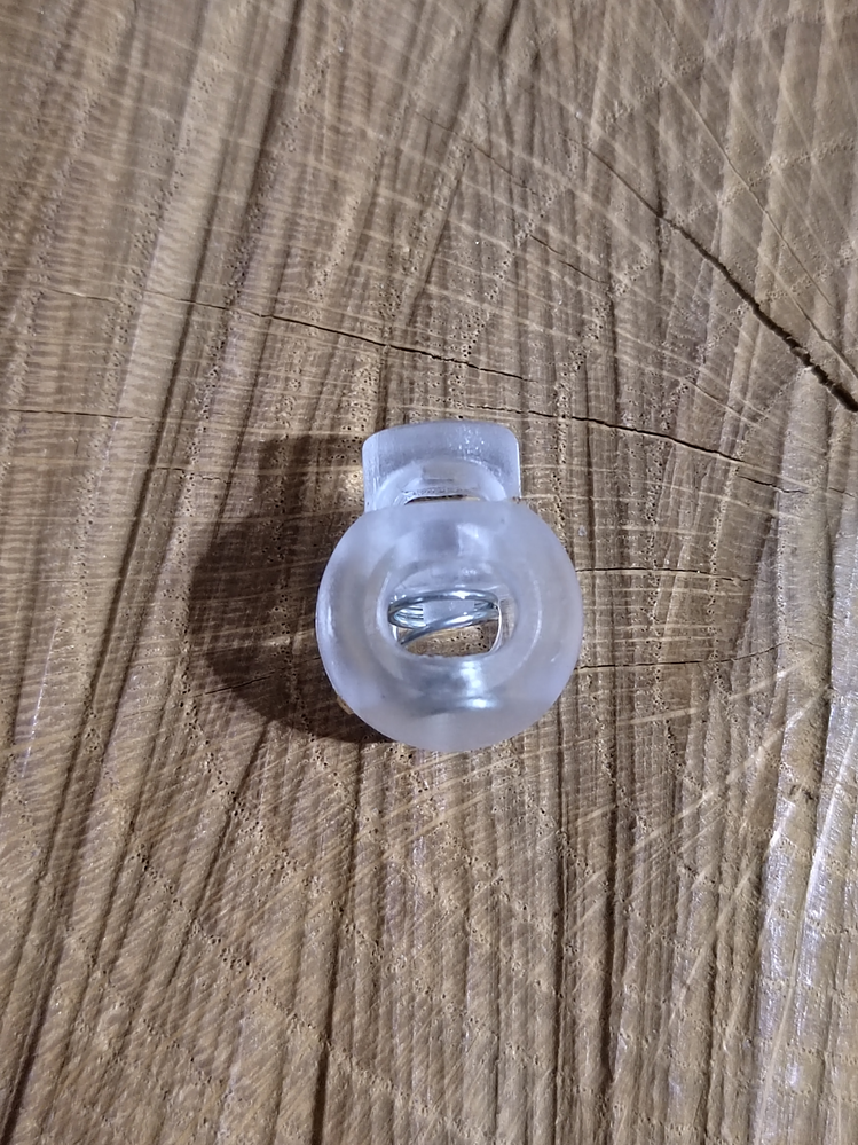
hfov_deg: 31.5
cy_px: 572
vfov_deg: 41.2
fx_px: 1521
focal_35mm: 46
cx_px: 429
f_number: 1.9
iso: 3969
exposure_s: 1/33.3
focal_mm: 5.52
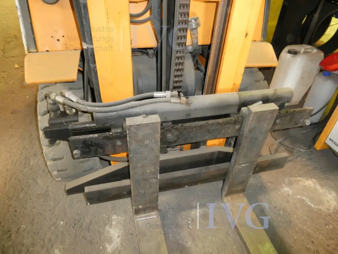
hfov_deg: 71.6
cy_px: 127
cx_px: 169
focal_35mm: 24
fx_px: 234
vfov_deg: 56.8
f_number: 3.3
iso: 800
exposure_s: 1/8
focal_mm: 4.3
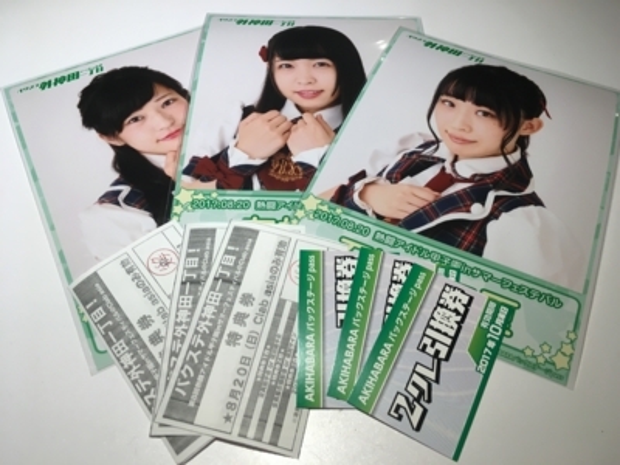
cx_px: 310
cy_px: 232
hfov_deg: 61.7
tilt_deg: -57.9
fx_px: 519
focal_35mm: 29
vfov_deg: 48.2
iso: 25
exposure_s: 1/33
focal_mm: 4.15
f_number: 2.2
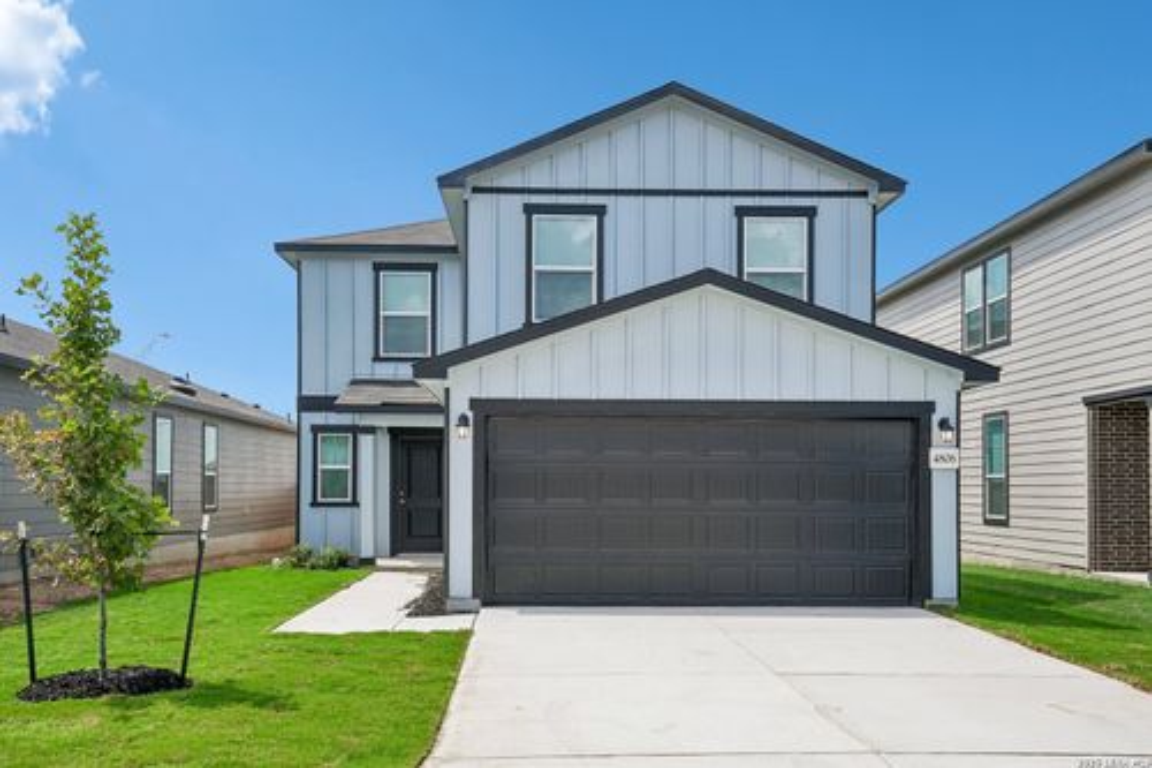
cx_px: 576
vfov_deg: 37.8
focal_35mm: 35
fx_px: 1120
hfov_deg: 54.5
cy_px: 384
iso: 200
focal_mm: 35
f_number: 9
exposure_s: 1/320
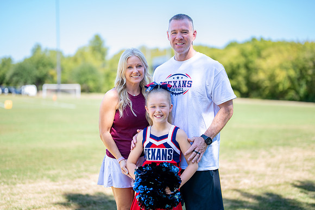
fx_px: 486
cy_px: 106
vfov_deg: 24.4
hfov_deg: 35.9
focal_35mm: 56
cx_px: 160
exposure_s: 1/1250
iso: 100
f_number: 1.2
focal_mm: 50
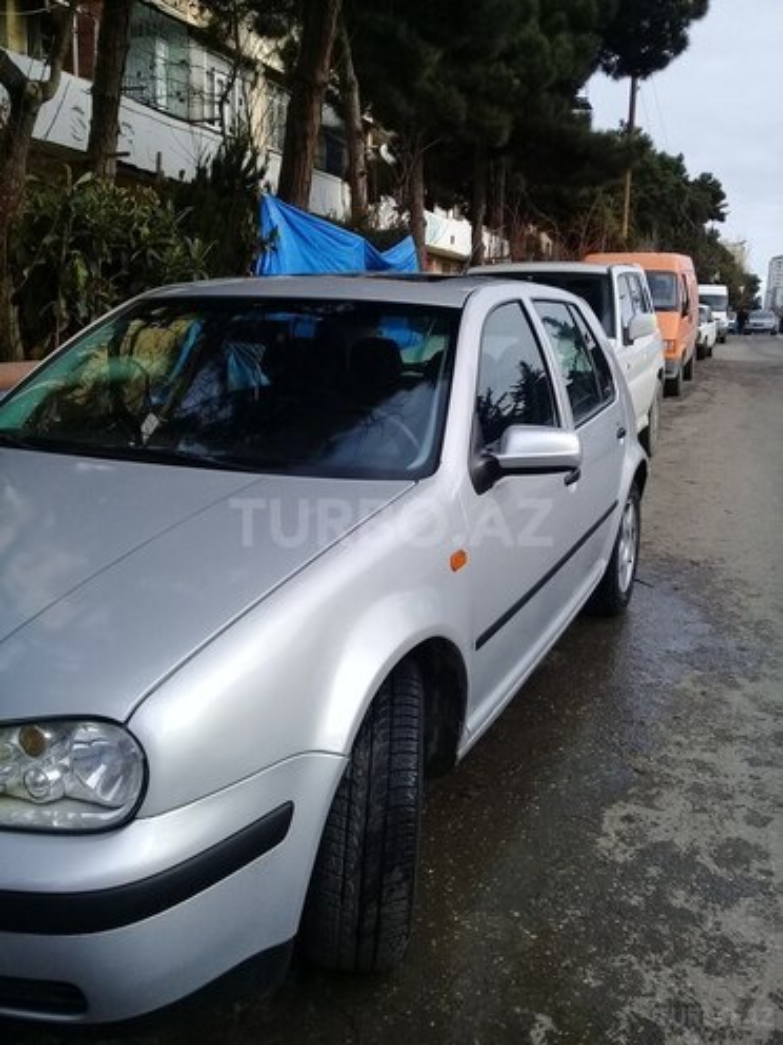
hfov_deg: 45.4
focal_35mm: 31
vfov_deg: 58.4
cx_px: 392
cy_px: 522
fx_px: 935
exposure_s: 1/646
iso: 50
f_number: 2.2
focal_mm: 3.3
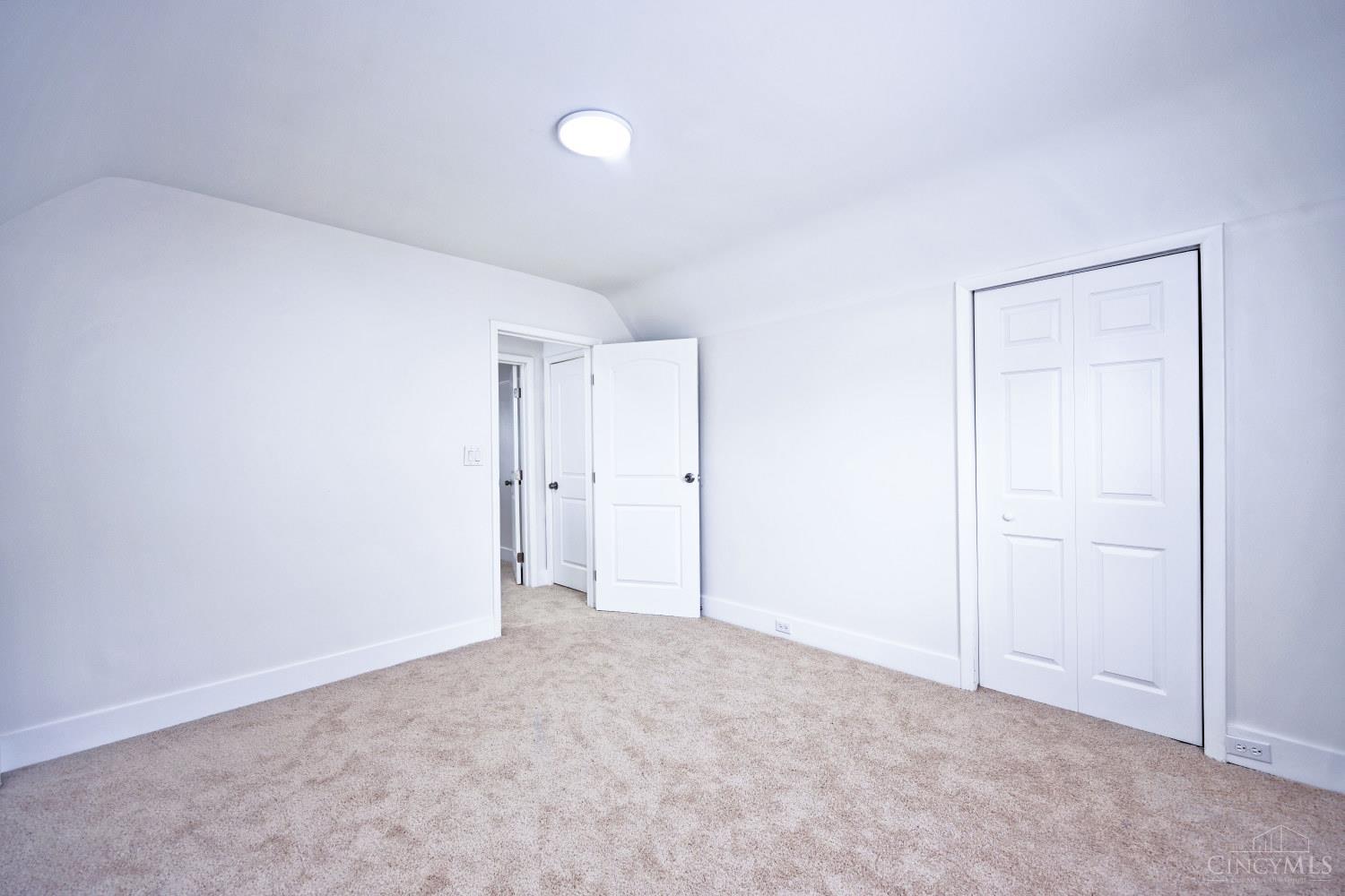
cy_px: 448
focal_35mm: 14
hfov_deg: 104.3
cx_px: 672
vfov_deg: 81.2
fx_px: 523
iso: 200
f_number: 4.5
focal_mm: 14
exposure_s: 1/80
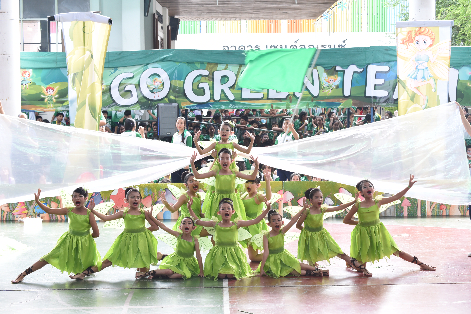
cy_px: 157
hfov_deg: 25.4
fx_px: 1047
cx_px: 236
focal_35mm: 80
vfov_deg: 17.1
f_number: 4
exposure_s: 1/80
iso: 900
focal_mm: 80
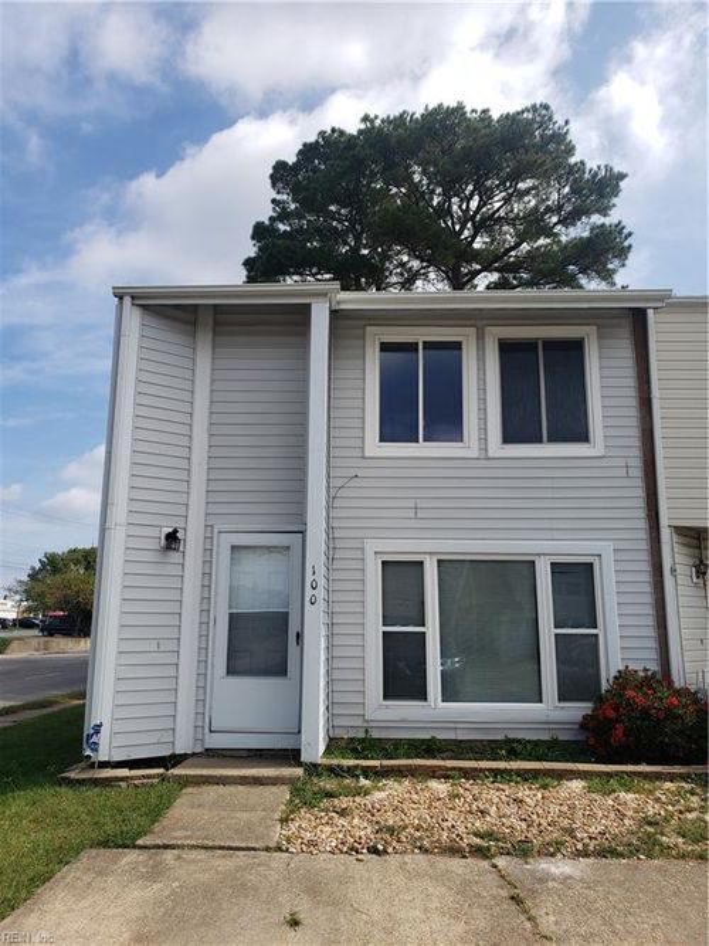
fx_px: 710
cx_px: 354
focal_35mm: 26
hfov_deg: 53.0
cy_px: 473
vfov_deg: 67.3
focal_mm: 4.3
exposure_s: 1/1567
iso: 50
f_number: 2.4
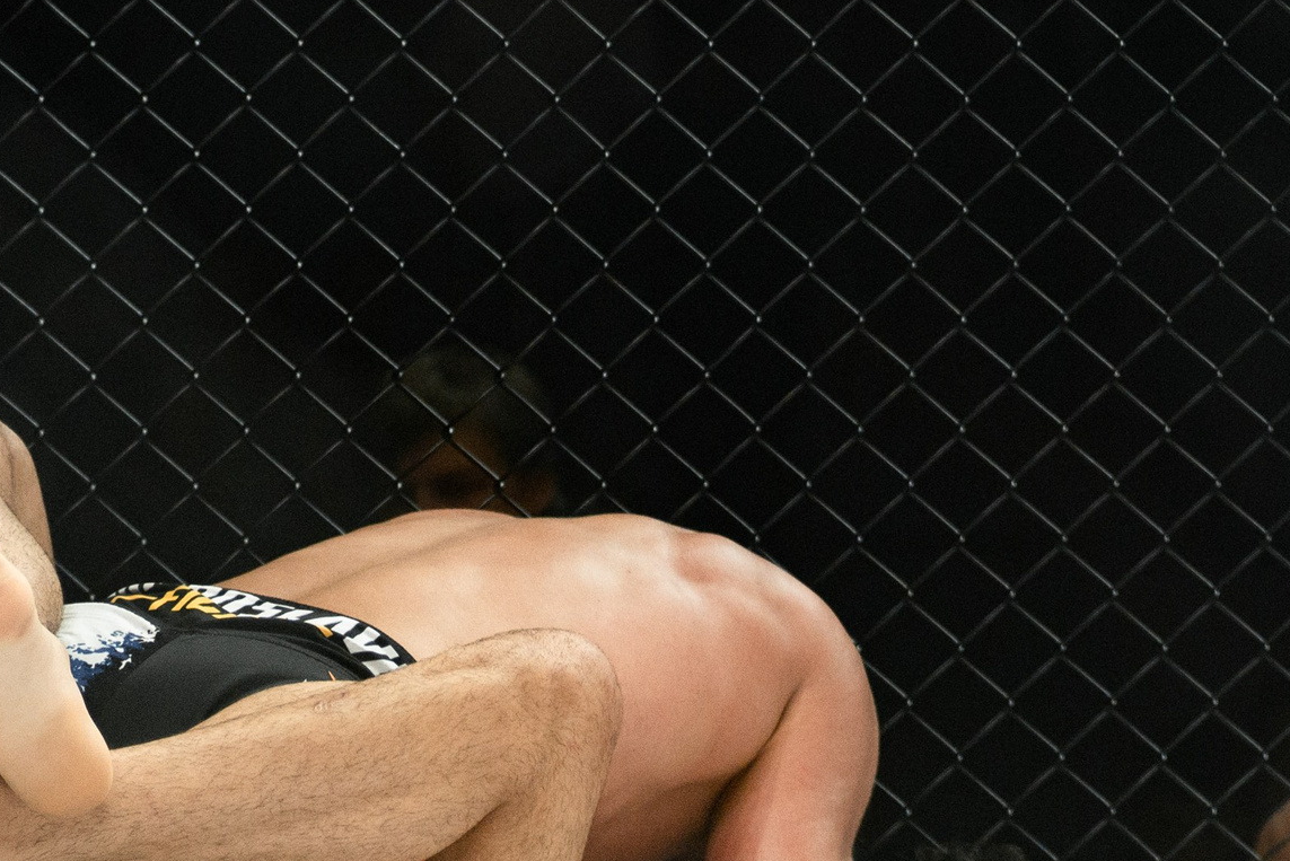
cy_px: 758
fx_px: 10037
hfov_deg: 7.3
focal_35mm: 280
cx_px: 242
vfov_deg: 4.9
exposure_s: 1/800
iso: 2200
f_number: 4
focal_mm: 125
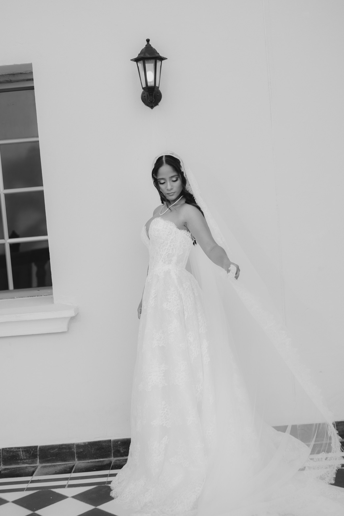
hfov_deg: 27.0
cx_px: 172
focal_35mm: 50
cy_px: 258
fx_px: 717
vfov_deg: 39.6
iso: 200
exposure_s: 1/200
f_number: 2.8
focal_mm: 50
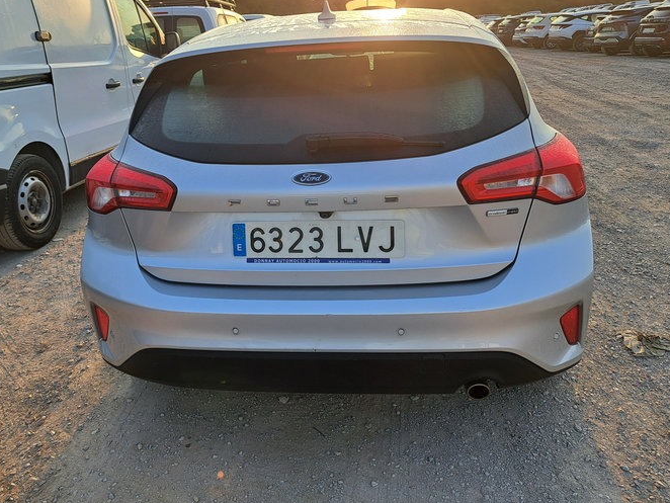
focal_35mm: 29
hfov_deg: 61.5
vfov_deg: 48.0
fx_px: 562
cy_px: 202
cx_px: 297
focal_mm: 5.23
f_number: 1.8
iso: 50
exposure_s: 1/385
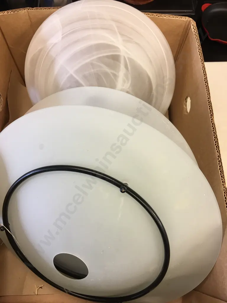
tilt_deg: -68.0
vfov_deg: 61.7
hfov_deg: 48.2
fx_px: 254
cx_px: 114
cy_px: 152
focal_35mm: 29
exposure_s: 1/17
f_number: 2.2
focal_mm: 4.15
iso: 40
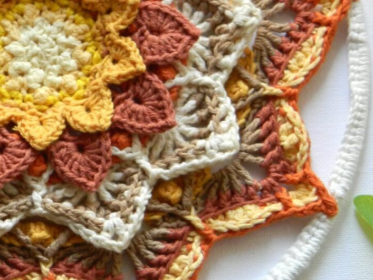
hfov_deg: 16.7
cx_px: 32
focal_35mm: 116
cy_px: 63
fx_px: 1250
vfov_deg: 12.7
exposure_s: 1/40
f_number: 3.5
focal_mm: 7.3
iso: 160
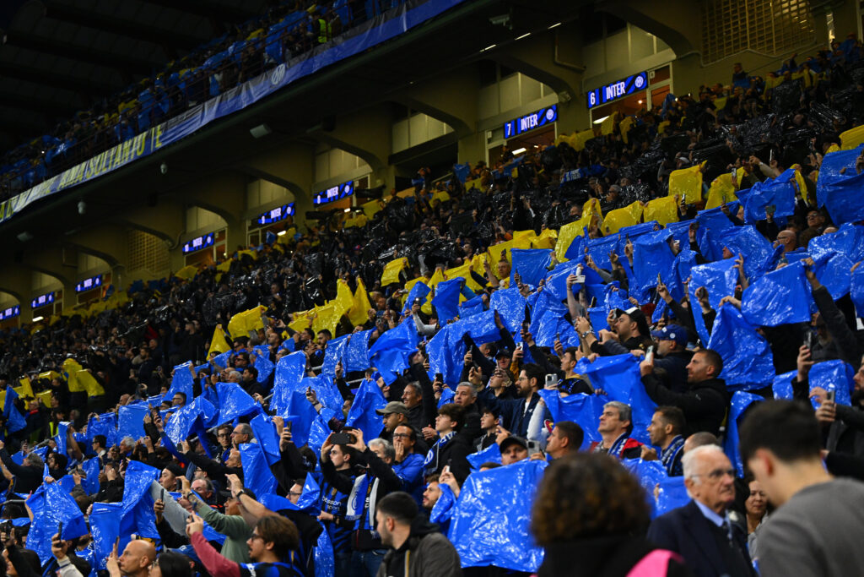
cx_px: 432
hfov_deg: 28.8
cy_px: 288
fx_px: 1680
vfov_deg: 19.5
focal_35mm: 70
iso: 3200
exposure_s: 1/1250
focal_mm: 70
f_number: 2.8
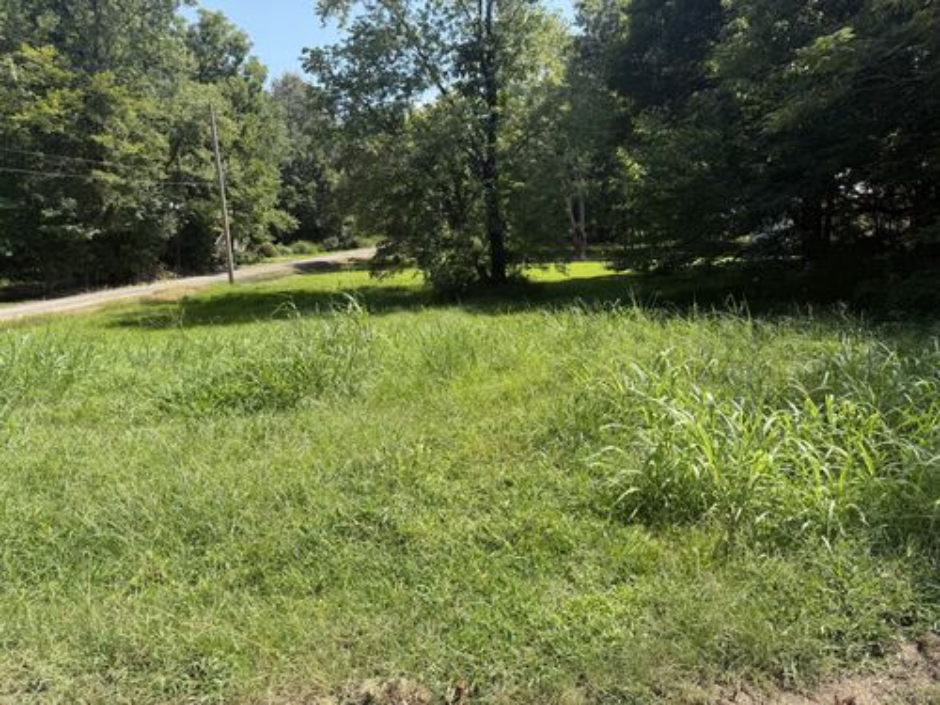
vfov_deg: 56.8
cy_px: 352
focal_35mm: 24
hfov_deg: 71.6
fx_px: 652
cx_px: 470
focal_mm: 6.76
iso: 80
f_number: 1.78
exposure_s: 1/1689
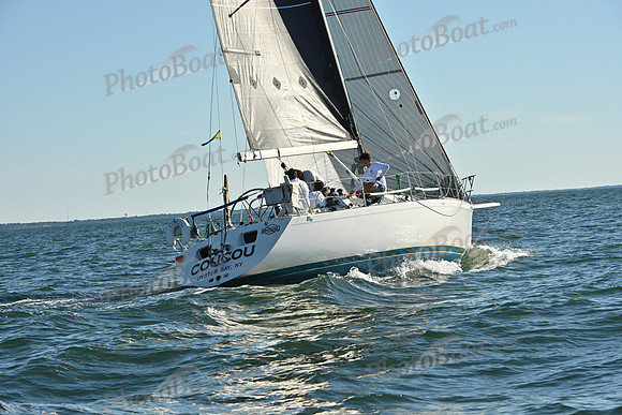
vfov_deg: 11.4
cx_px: 311
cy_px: 208
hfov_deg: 17.1
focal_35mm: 120
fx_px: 2074
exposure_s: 1/1250
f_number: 9
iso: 320
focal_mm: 120
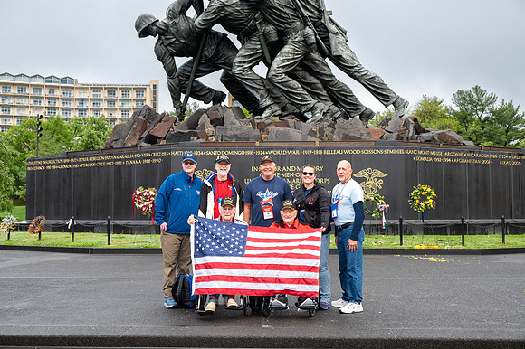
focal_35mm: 46
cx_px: 262
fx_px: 670
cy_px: 174
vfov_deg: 29.2
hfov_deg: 42.8
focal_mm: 46
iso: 280
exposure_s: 1/100
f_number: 6.3
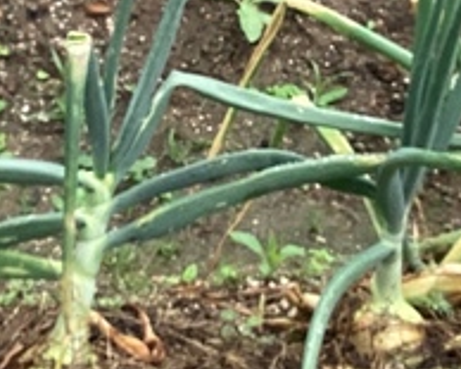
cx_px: 223
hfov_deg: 12.4
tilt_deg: -28.2
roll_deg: -0.7
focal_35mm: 156
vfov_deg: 9.9
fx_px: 2127
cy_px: 124
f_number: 2.4
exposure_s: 1/120
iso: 32
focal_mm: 3.3
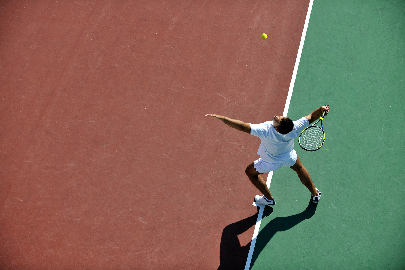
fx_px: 787
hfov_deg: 28.8
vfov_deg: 19.5
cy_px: 135
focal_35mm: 70
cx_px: 202
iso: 50
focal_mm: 70
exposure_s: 1/800
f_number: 3.5
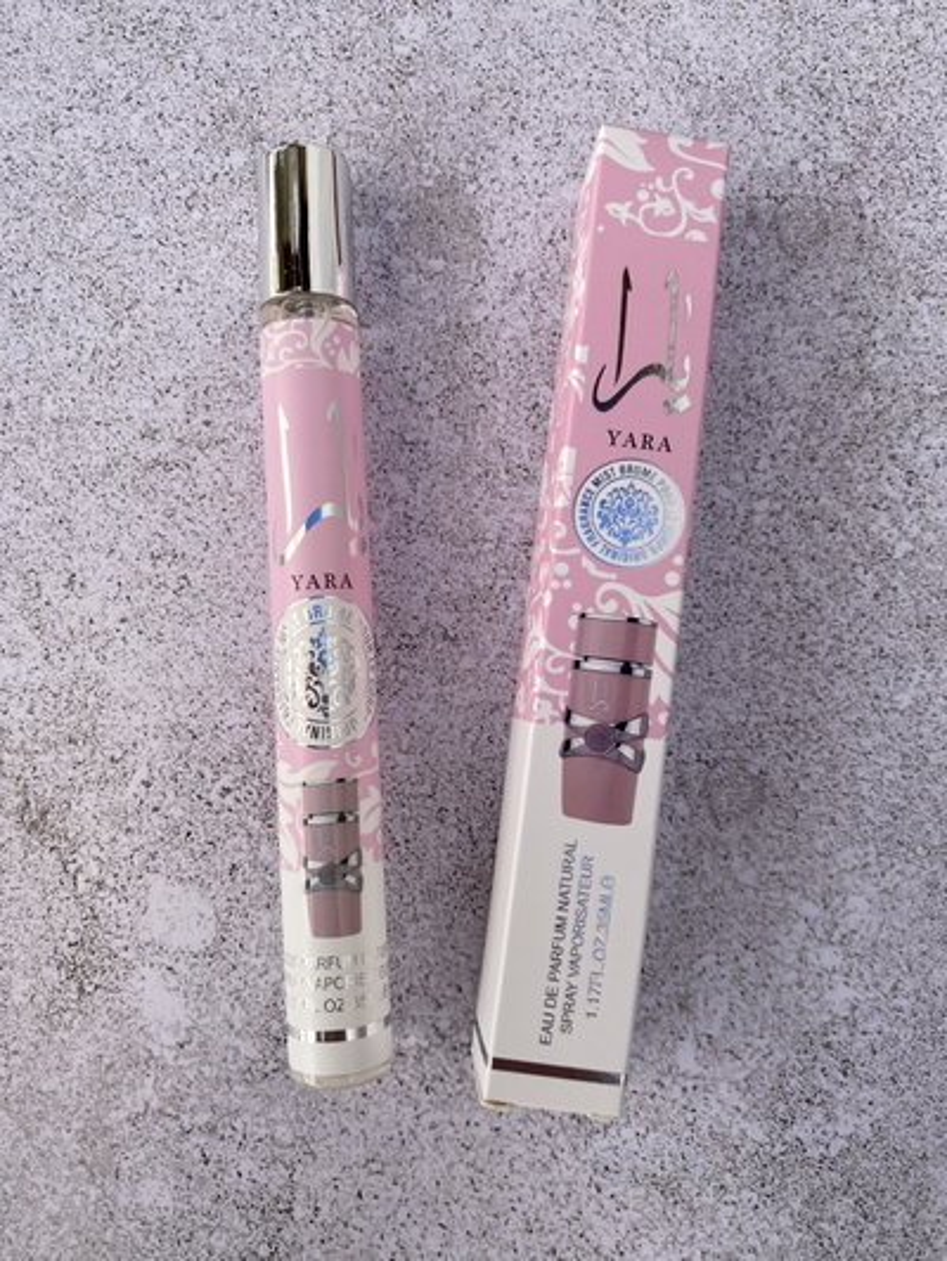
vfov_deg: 67.3
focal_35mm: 26
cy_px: 630
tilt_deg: -84.9
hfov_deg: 53.1
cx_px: 474
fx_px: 948
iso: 32
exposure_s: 1/1412
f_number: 1.8
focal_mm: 4.25
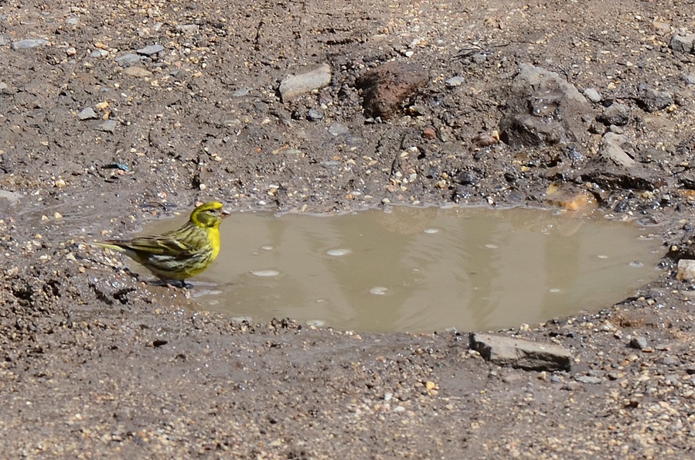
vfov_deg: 8.7
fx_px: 3034
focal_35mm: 158
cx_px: 348
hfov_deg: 13.1
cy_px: 230
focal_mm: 105
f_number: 11
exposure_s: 1/400
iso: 320
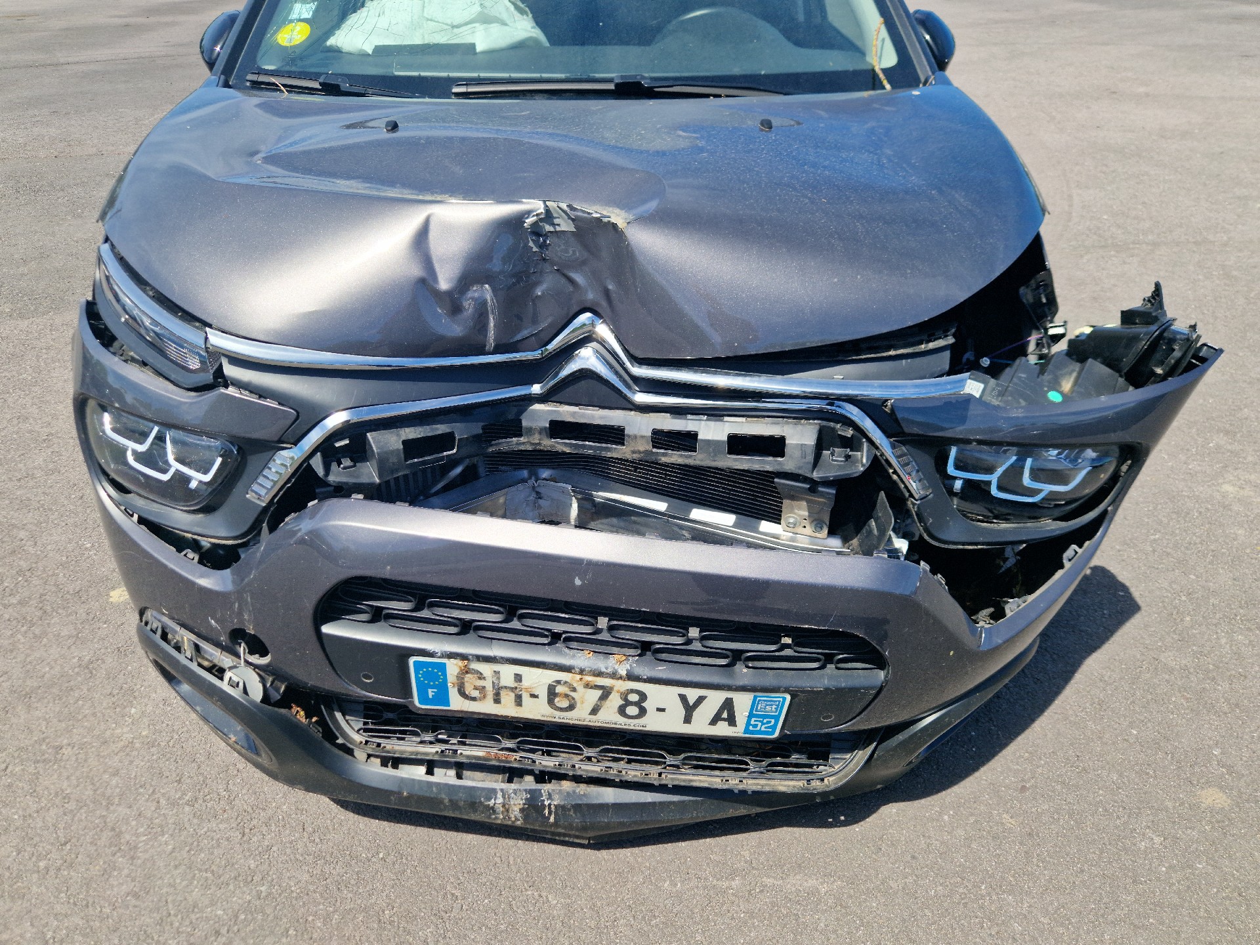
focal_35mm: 23
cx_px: 630
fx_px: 837
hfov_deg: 73.9
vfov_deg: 58.9
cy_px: 472
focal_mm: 5.4
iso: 50
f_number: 1.8
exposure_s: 1/909
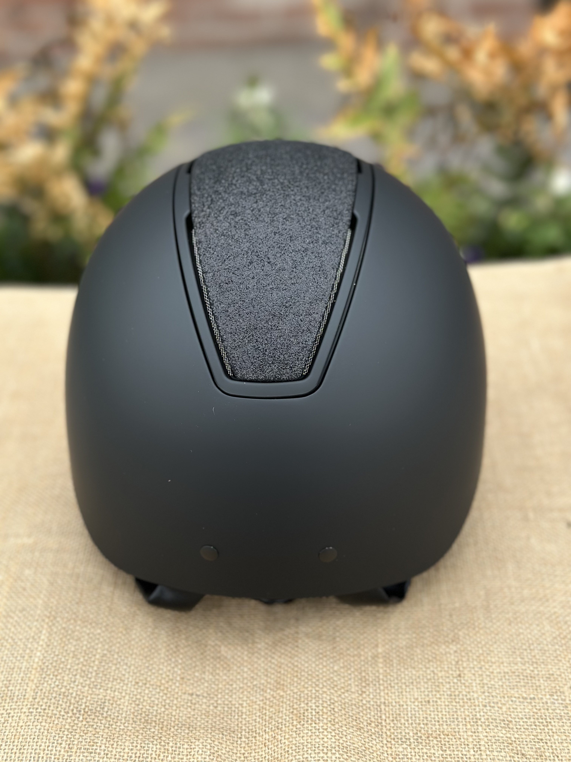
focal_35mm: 48
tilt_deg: -31.5
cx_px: 286
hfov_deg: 30.3
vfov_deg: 39.7
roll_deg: +2.6
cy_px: 381
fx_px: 1056
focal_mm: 6.86
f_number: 1.78
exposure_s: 1/217
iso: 80
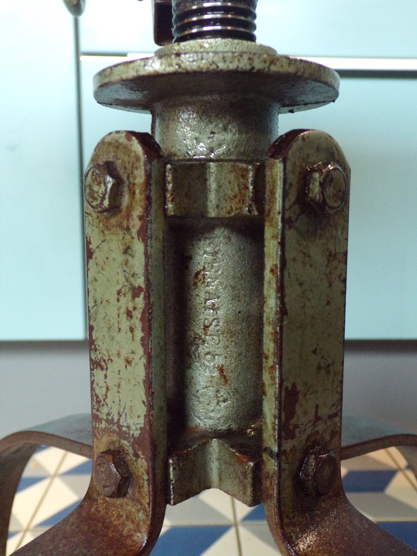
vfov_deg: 56.8
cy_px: 278
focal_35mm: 32
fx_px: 514
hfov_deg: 44.2
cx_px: 208
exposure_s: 1/17
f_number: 3.2
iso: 741
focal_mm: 5.8
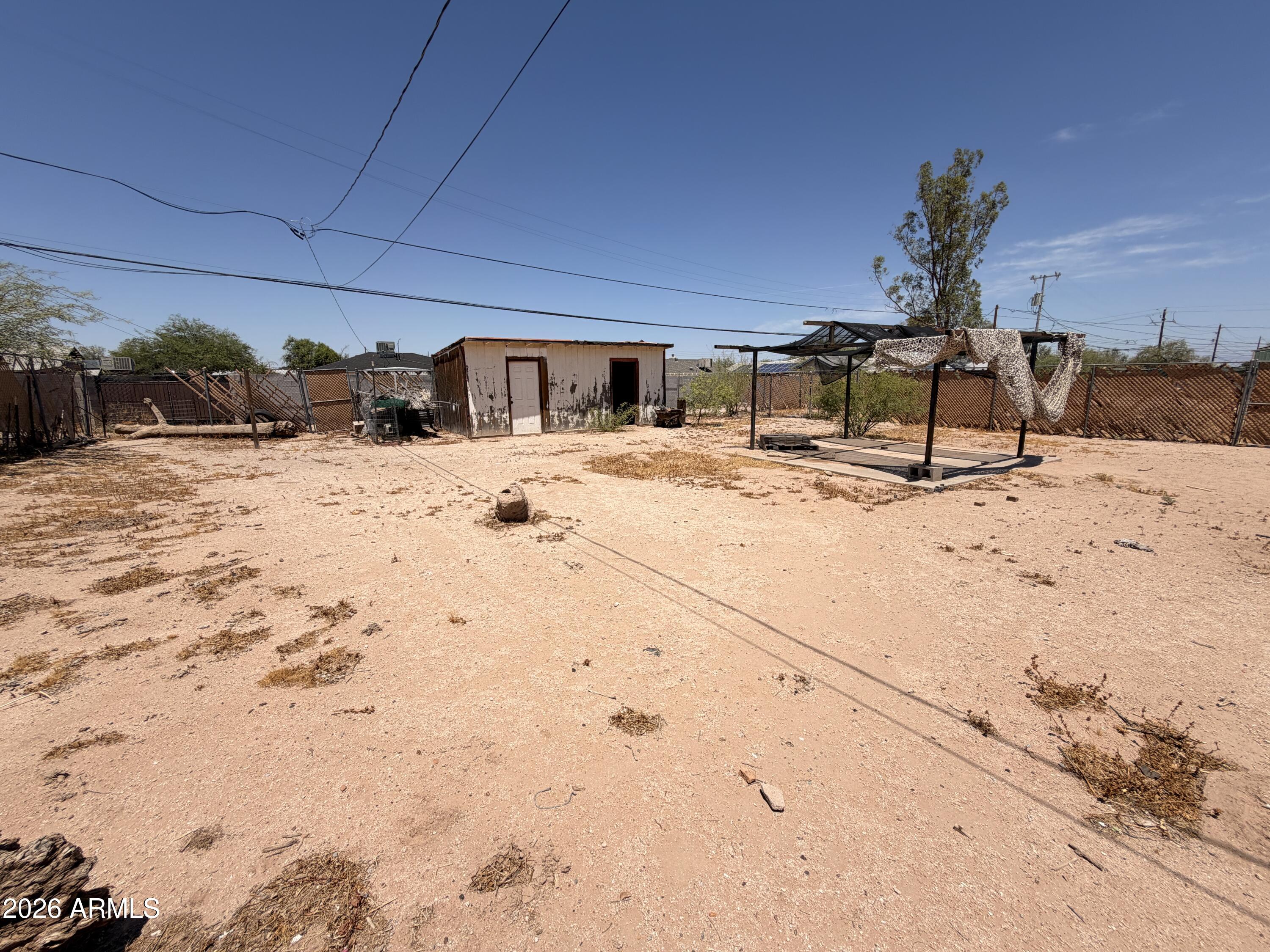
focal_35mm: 14
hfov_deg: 102.1
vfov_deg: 85.7
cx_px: 635
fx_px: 514
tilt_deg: -10.5
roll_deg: +1.8
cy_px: 476
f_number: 2.2
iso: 20
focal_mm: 2.22
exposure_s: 1/1656
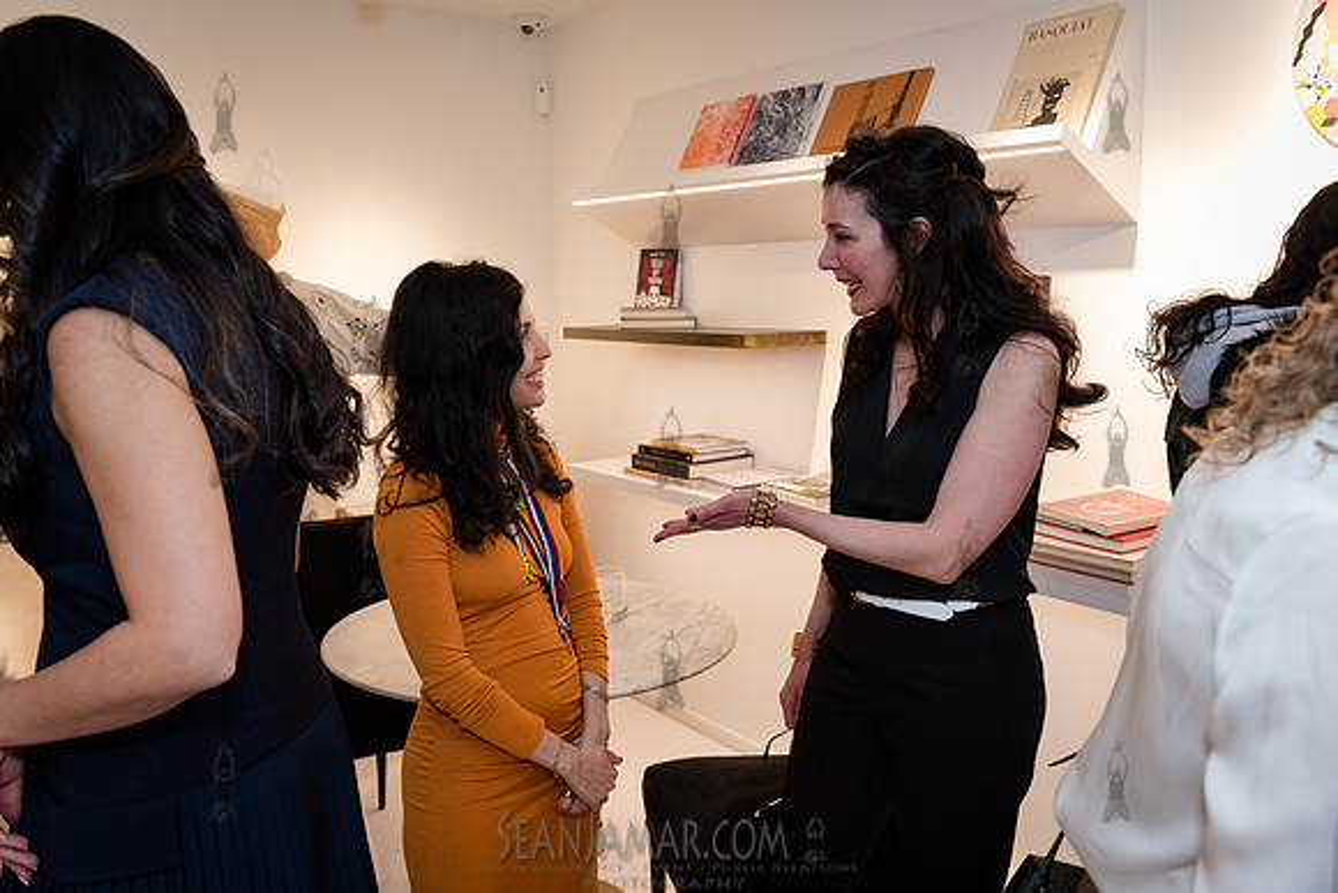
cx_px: 669
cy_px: 446
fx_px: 1152
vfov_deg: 42.3
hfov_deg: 60.3
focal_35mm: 31
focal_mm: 31
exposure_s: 1/250
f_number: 4
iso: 1600
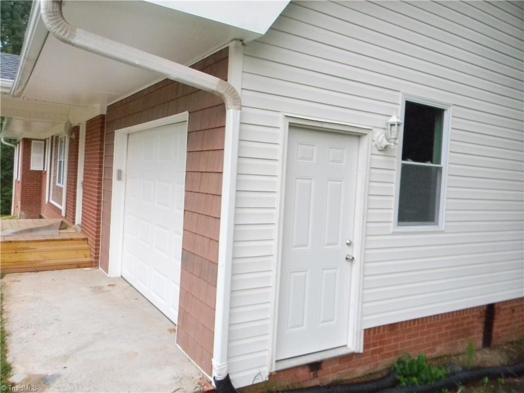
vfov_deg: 49.7
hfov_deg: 63.4
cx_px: 262
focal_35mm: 28
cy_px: 196
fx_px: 424
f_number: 3.5
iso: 200
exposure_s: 1/5.7
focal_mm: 5
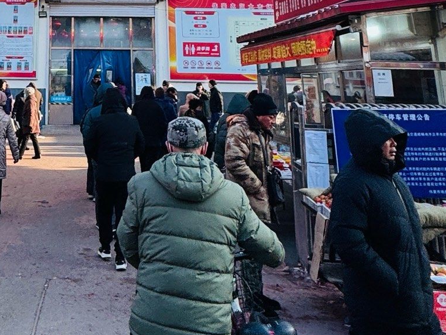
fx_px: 644
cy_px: -105
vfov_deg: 25.0
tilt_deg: +16.3
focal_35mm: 50
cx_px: 52
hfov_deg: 36.1
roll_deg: -0.3
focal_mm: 2.22
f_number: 2.2
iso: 40
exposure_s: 1/462
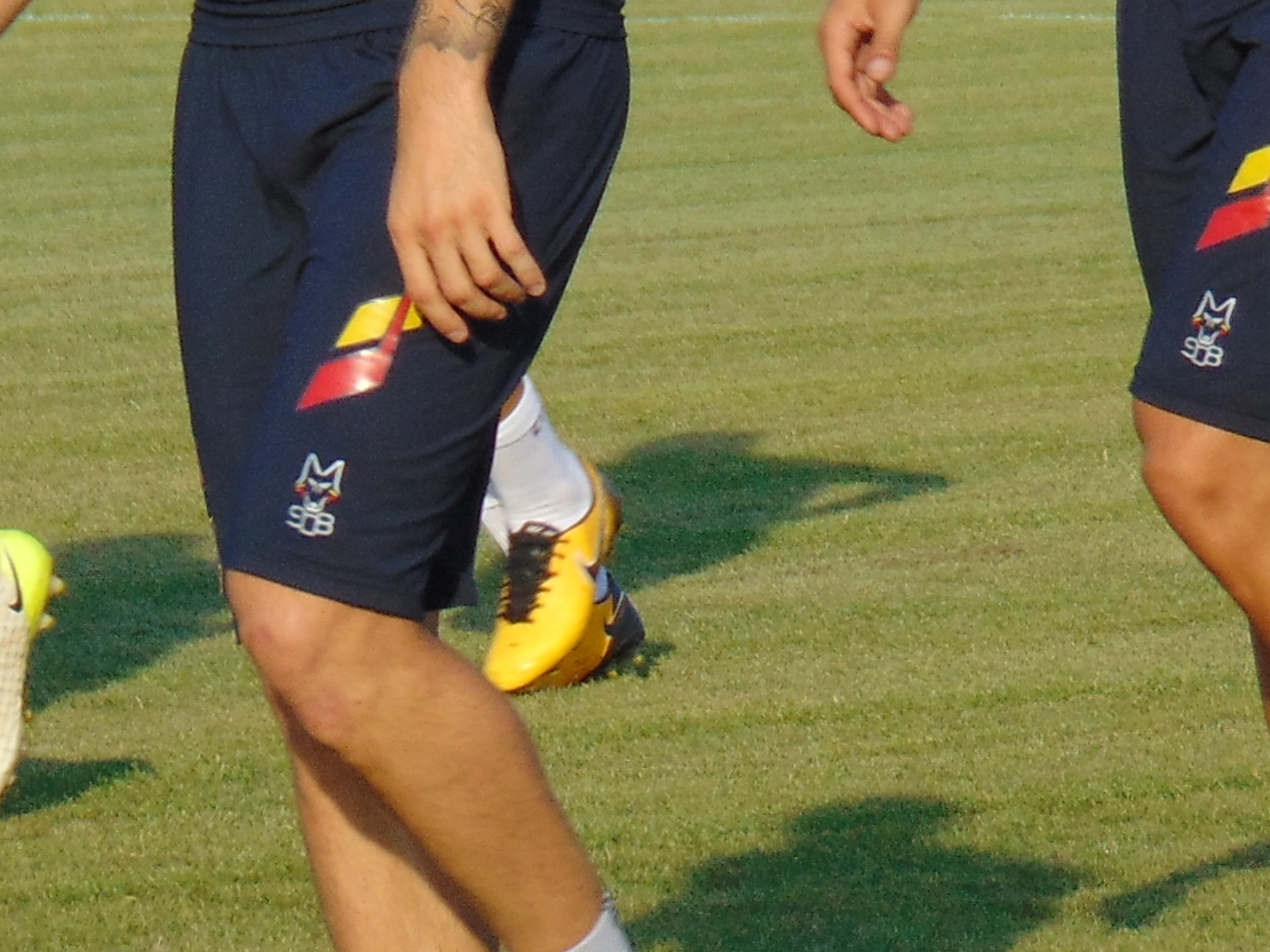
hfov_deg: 3.7
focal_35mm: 539
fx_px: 19771
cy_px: -492
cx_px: 772
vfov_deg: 2.8
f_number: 4
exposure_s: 1/500
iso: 80
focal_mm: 29.5
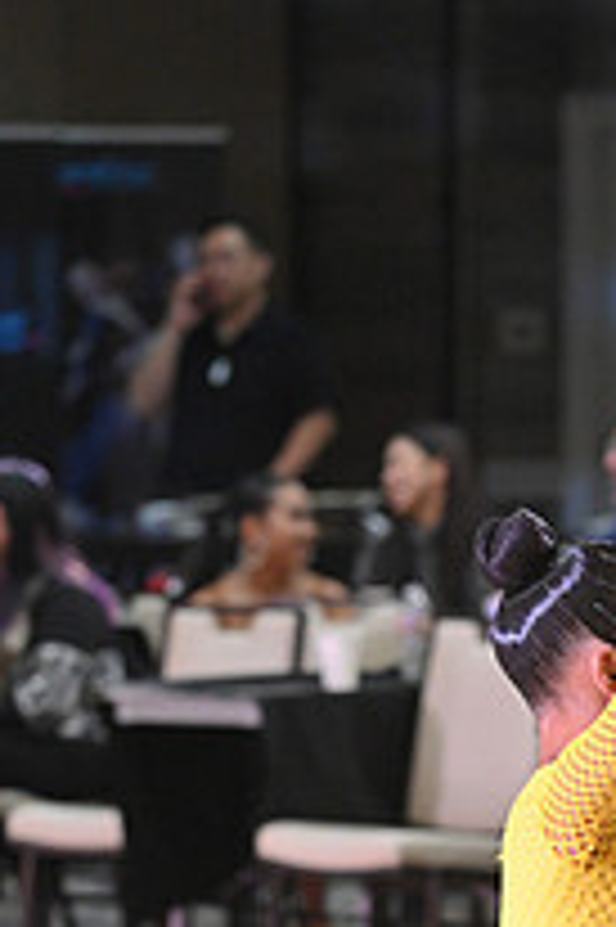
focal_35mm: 381
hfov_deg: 3.6
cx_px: 852
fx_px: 9795
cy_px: 1084
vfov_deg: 5.4
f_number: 5
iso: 3200
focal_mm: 135
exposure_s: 1/320
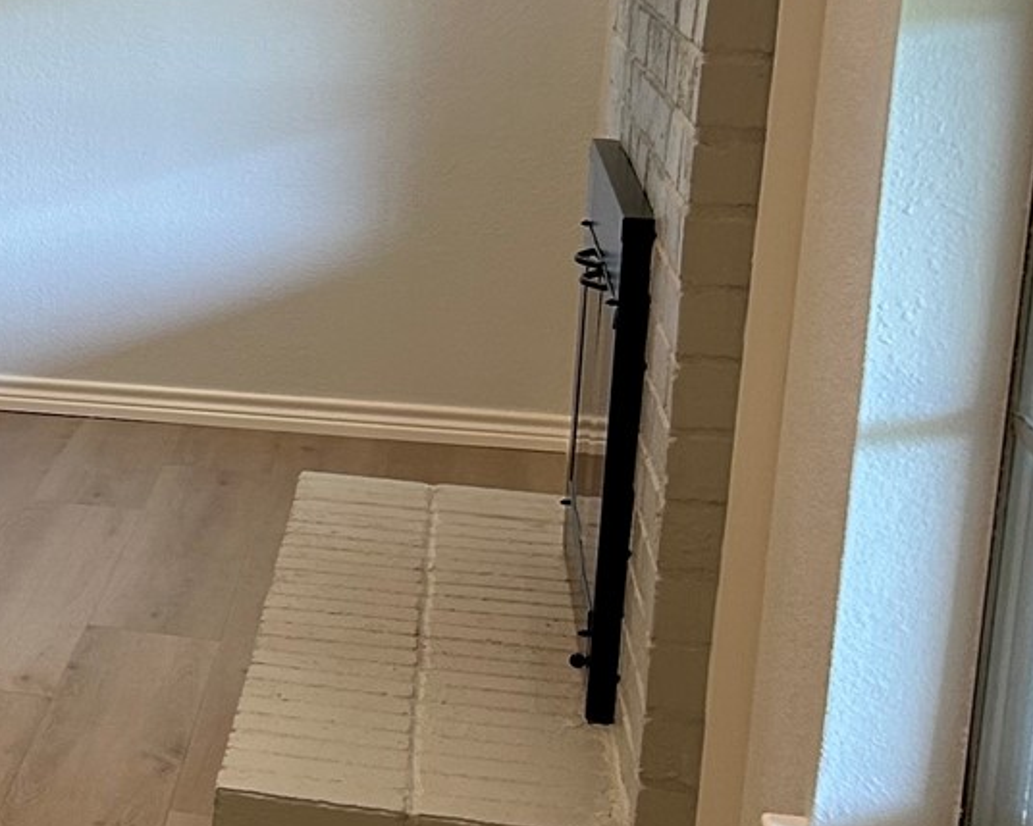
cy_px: 314
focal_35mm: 97
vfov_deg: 15.9
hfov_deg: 16.8
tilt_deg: -9.4
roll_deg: +0.2
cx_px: -763
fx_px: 2966
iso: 100
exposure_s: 1/120
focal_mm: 5.7
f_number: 1.5
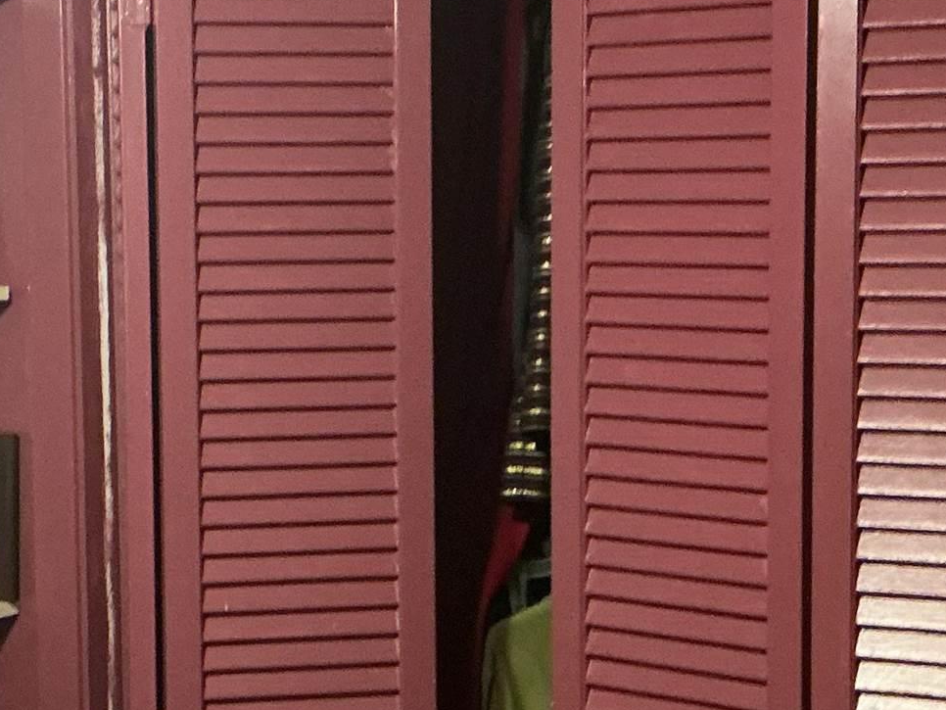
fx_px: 2433
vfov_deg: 16.6
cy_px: 393
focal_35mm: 89
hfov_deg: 21.9
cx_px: 303
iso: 320
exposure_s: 1/30
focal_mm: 3
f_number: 1.8
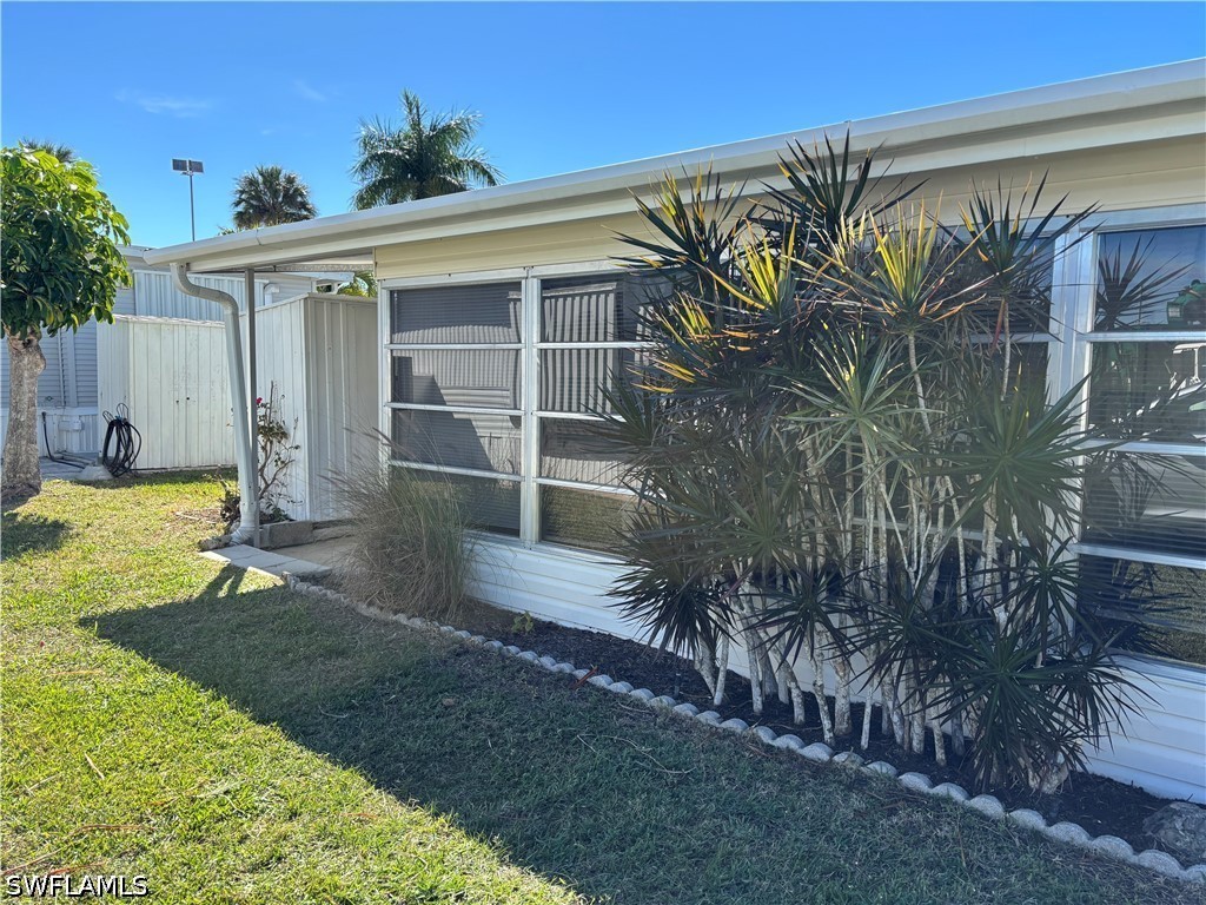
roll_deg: -0.8
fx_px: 906
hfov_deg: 67.3
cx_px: 603
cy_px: 452
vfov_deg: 53.1
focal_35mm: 26
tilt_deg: -4.2
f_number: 1.6
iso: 50
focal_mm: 5.96
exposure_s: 1/1328
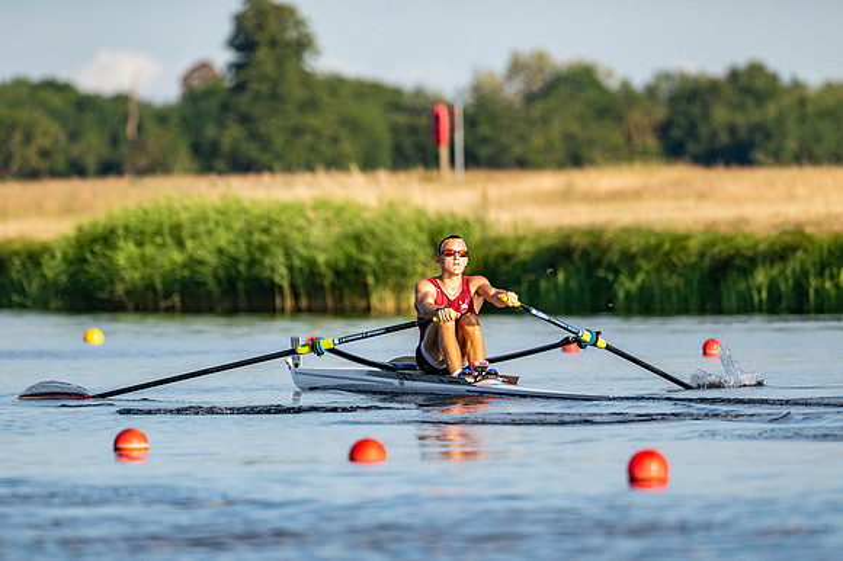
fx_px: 14041
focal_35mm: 600
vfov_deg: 2.3
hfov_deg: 3.4
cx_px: 422
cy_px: 280
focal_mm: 400
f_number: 4.5
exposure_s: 1/2500
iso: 320
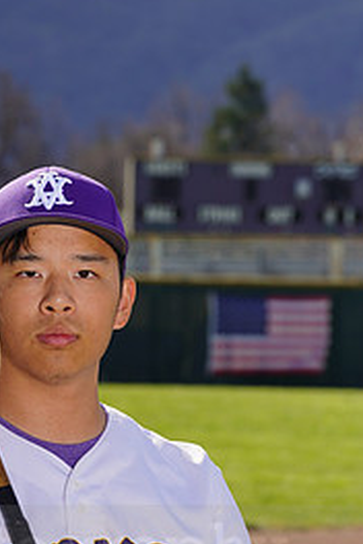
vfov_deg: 5.4
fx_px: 5747
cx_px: 15
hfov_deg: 3.6
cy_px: 534
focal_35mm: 380
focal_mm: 173
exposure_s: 1/250
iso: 100
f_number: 11
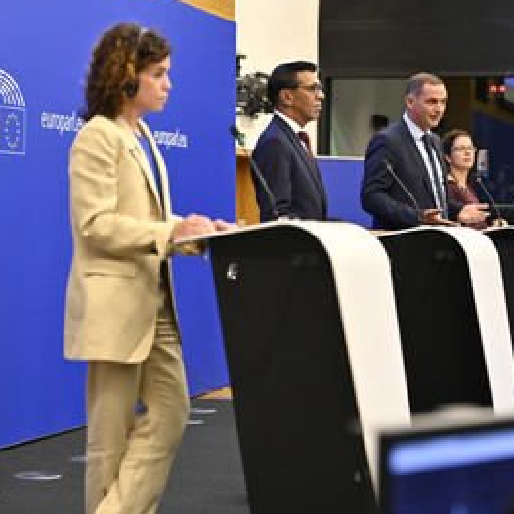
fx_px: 1714
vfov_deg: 17.1
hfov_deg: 17.0
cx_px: 341
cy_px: 268
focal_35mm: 102
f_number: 2.8
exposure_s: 1/320
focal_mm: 70
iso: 2500
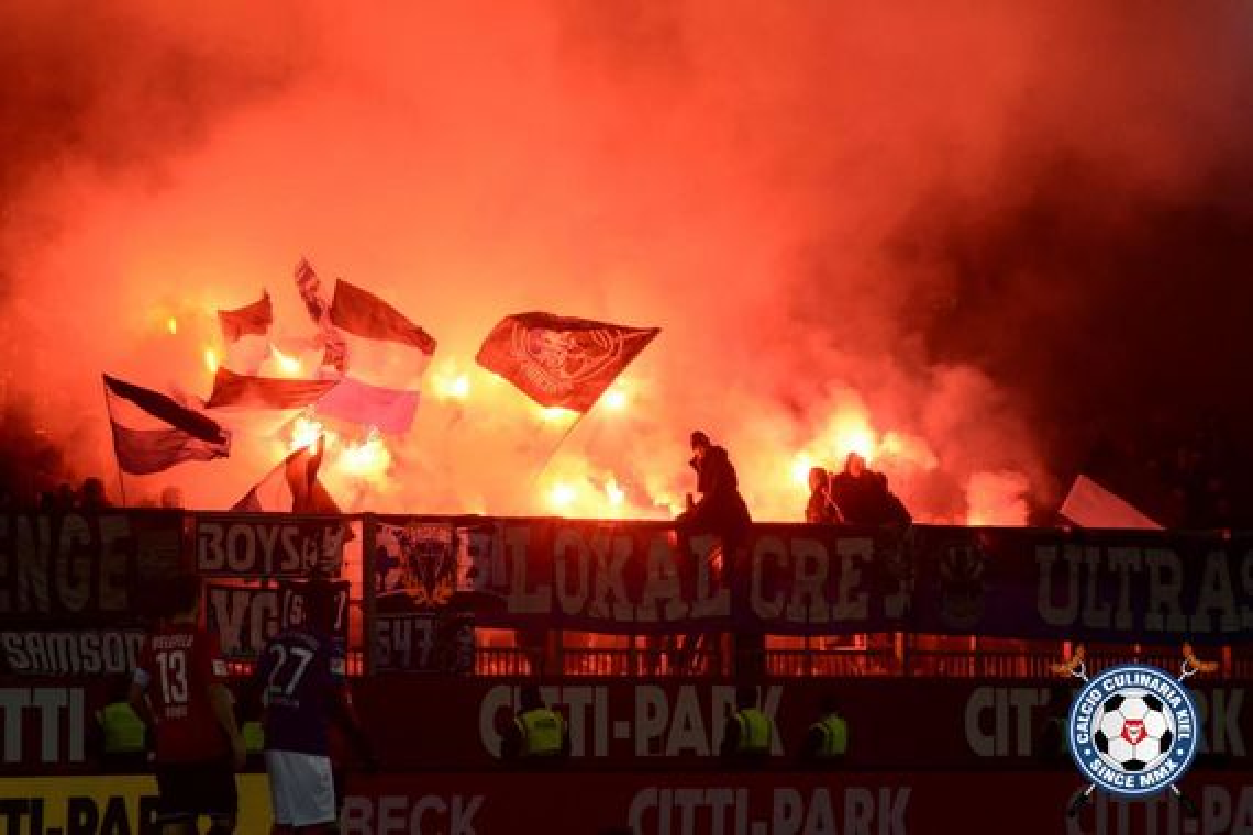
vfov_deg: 4.6
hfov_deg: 6.9
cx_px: 626
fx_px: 10441
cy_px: 418
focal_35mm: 300
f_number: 13
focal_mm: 200
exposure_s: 1/500
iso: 1250
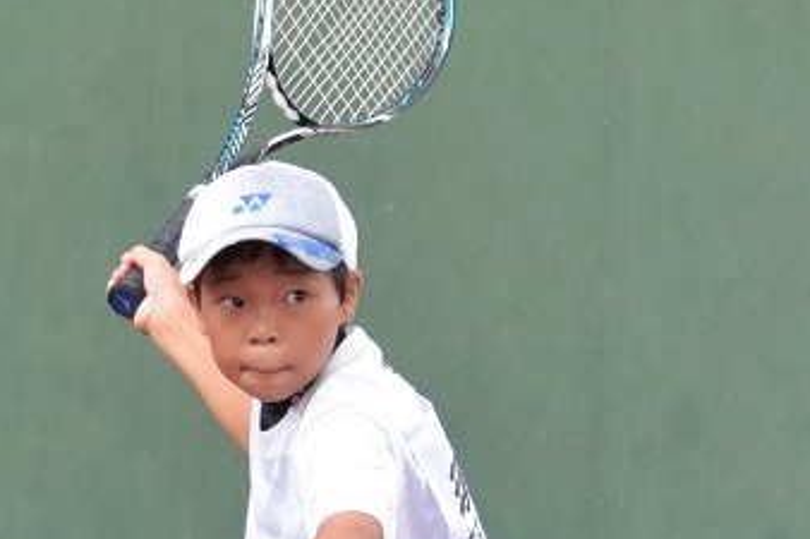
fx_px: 9782
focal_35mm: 435
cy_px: 596
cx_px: 537
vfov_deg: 3.2
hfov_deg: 4.7
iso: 1600
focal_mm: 98
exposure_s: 1/1250
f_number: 4.5
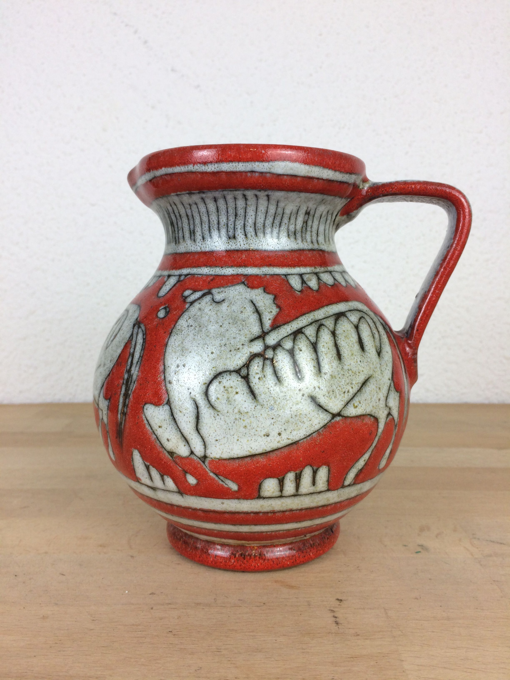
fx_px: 570
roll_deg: +1.5
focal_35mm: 29
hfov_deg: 48.2
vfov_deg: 61.7
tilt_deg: -7.4
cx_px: 255
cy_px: 340
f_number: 2.2
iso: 64
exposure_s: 1/100
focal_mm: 4.15
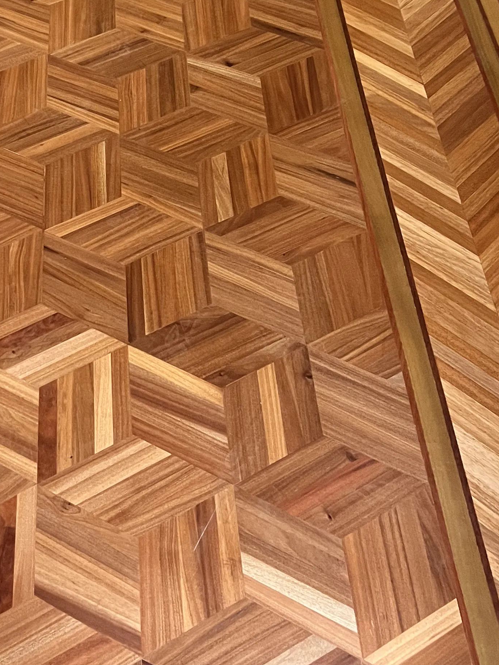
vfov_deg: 33.3
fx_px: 1096
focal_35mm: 57
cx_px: 69
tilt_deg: -46.8
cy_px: 193
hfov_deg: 25.0
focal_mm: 5.7
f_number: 1.5
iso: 400
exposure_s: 1/60
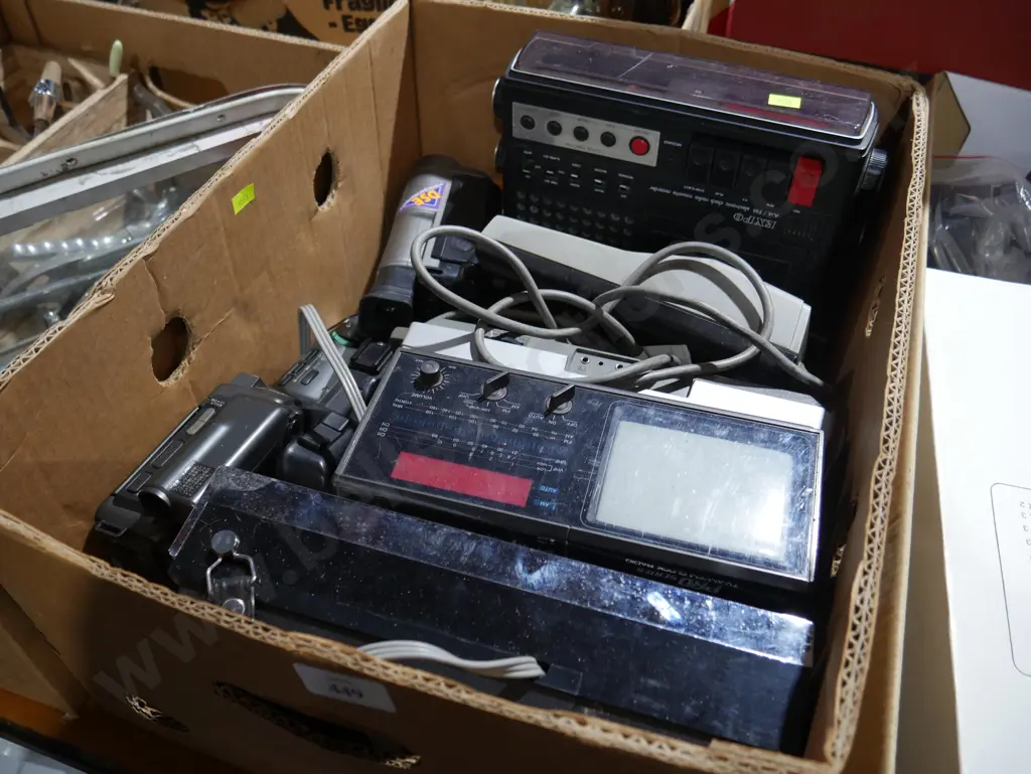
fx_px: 834
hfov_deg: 63.4
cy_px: 387
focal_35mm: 28
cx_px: 516
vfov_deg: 49.8
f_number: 3.5
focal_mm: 14
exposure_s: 1/60
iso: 500
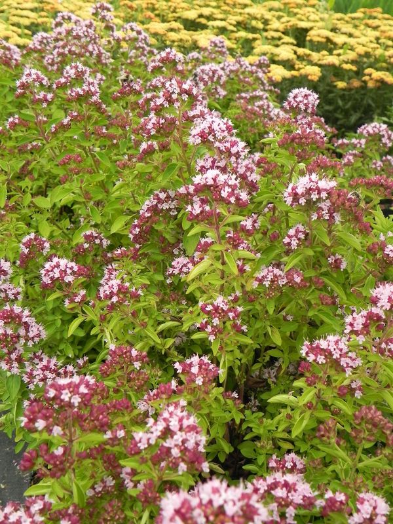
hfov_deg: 35.1
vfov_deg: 45.8
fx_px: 621
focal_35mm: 41
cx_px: 196
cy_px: 262
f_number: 3.5
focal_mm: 7.3
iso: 160
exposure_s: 1/400
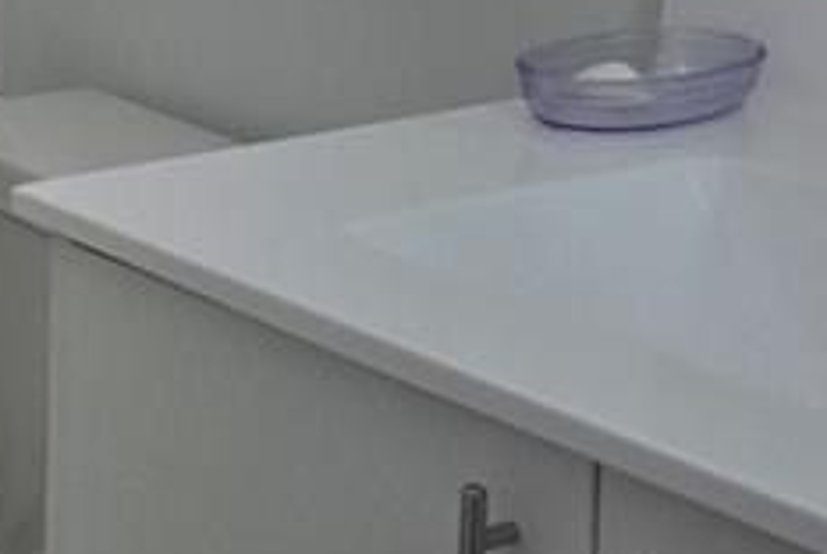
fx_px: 2829
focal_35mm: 123
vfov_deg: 10.9
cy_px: -188
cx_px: -160
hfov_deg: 16.0
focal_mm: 6.3
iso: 50
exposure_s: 1/359
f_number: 1.7
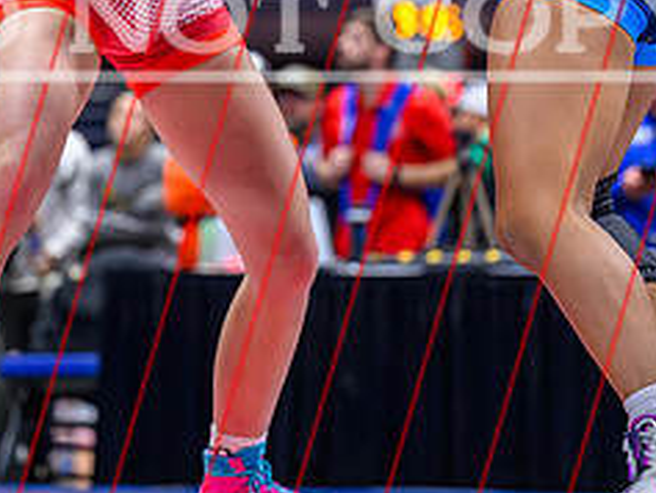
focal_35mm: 203
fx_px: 3849
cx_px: 235
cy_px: 65
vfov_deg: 7.3
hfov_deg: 9.7
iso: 3200
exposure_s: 1/800
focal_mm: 82
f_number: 2.8
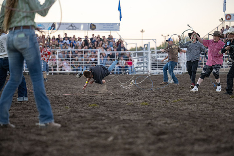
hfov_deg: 14.8
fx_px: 903
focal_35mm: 139
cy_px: 90
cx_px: 127
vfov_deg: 9.9
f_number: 2.8
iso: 1600
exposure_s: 1/800
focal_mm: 120
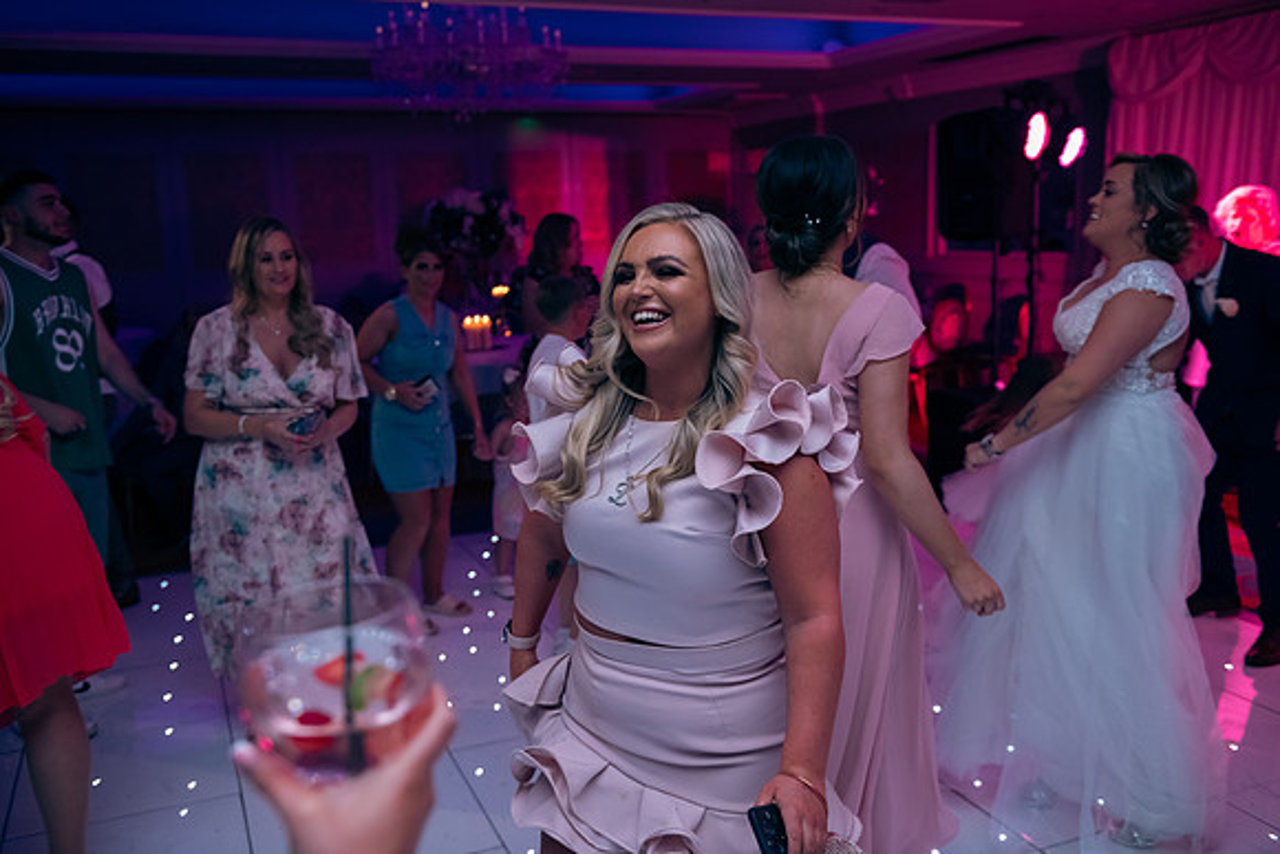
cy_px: 427
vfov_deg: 41.1
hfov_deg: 58.7
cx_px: 640
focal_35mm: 32
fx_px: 1138
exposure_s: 1/160
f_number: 3.5
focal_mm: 32
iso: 800
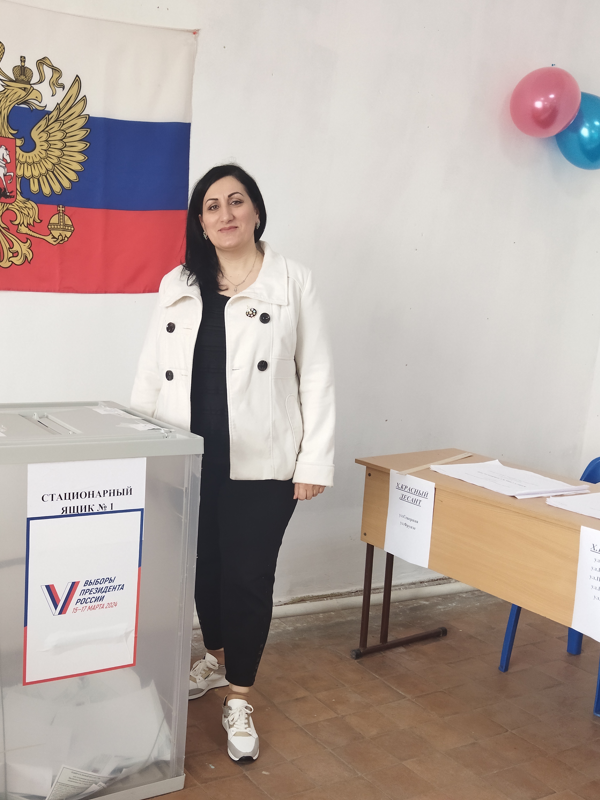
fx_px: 901
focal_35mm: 39
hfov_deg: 36.4
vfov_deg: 47.6
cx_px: 199
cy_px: 473
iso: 206
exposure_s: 1/50
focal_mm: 4.71
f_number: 1.79
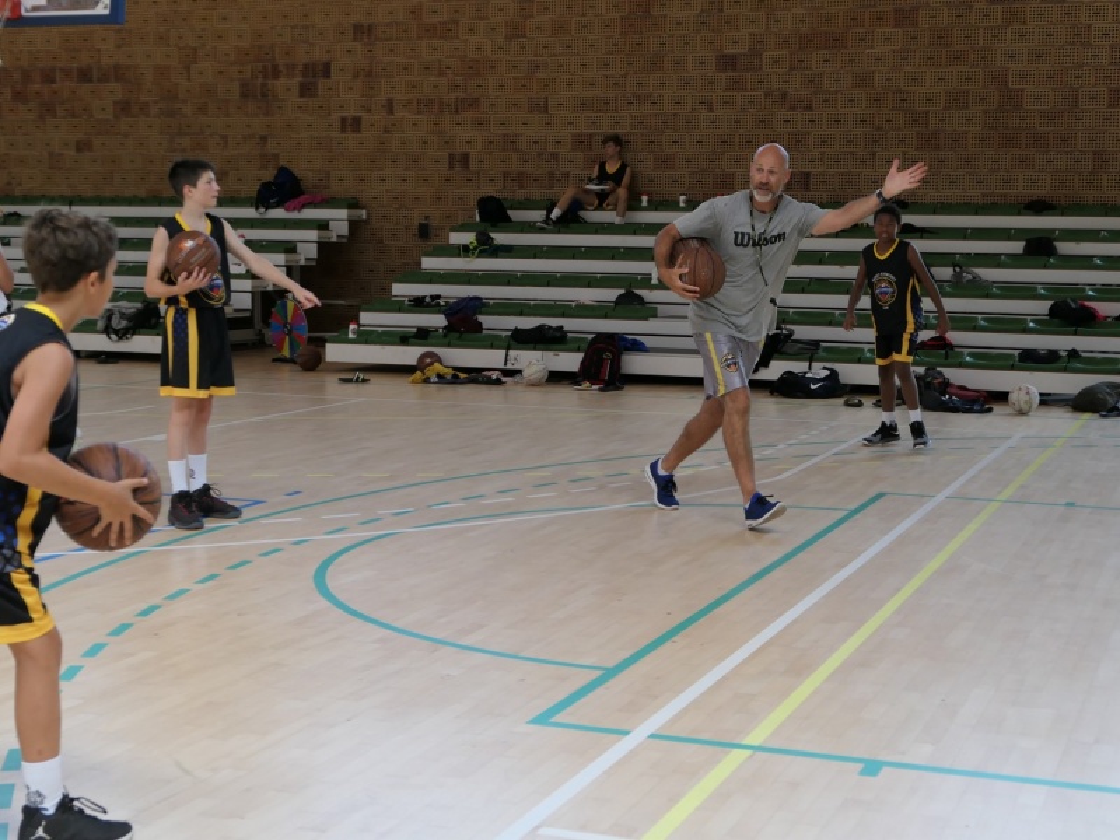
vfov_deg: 25.7
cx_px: 560
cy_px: 420
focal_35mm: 57
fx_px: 1844
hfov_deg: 33.8
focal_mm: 19.2
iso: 640
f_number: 2.8
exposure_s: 1/500
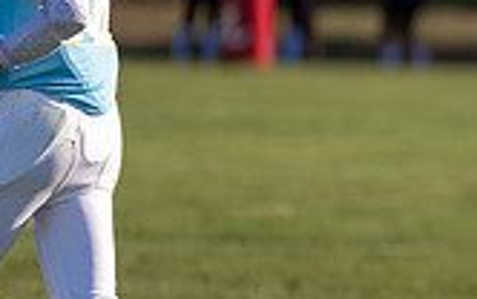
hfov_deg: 2.3
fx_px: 12033
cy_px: 132
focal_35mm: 925
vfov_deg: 1.4
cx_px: 808
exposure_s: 1/1600
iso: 100
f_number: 2.8
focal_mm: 200
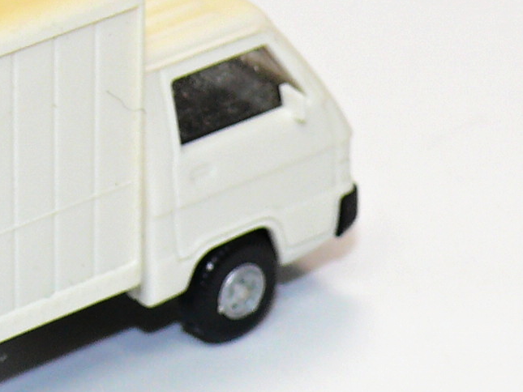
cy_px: 164
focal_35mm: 310
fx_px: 4685
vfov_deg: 4.8
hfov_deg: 6.4
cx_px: -41
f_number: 4
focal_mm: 14.8
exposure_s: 1/30
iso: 100
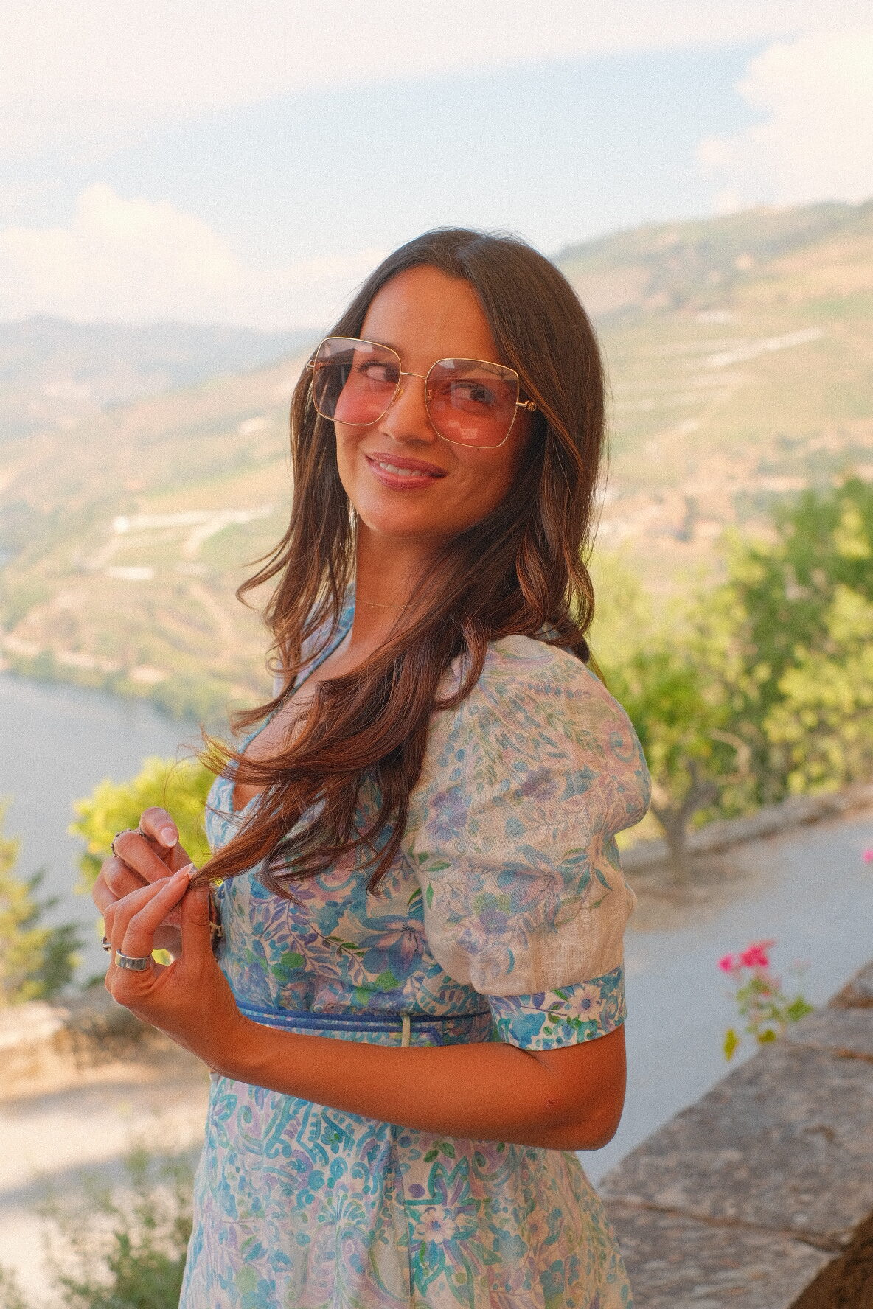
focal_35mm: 53
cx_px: 436
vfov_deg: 37.5
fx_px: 1928
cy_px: 654
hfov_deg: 25.5
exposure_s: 1/420
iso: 640
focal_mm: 35
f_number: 4.5
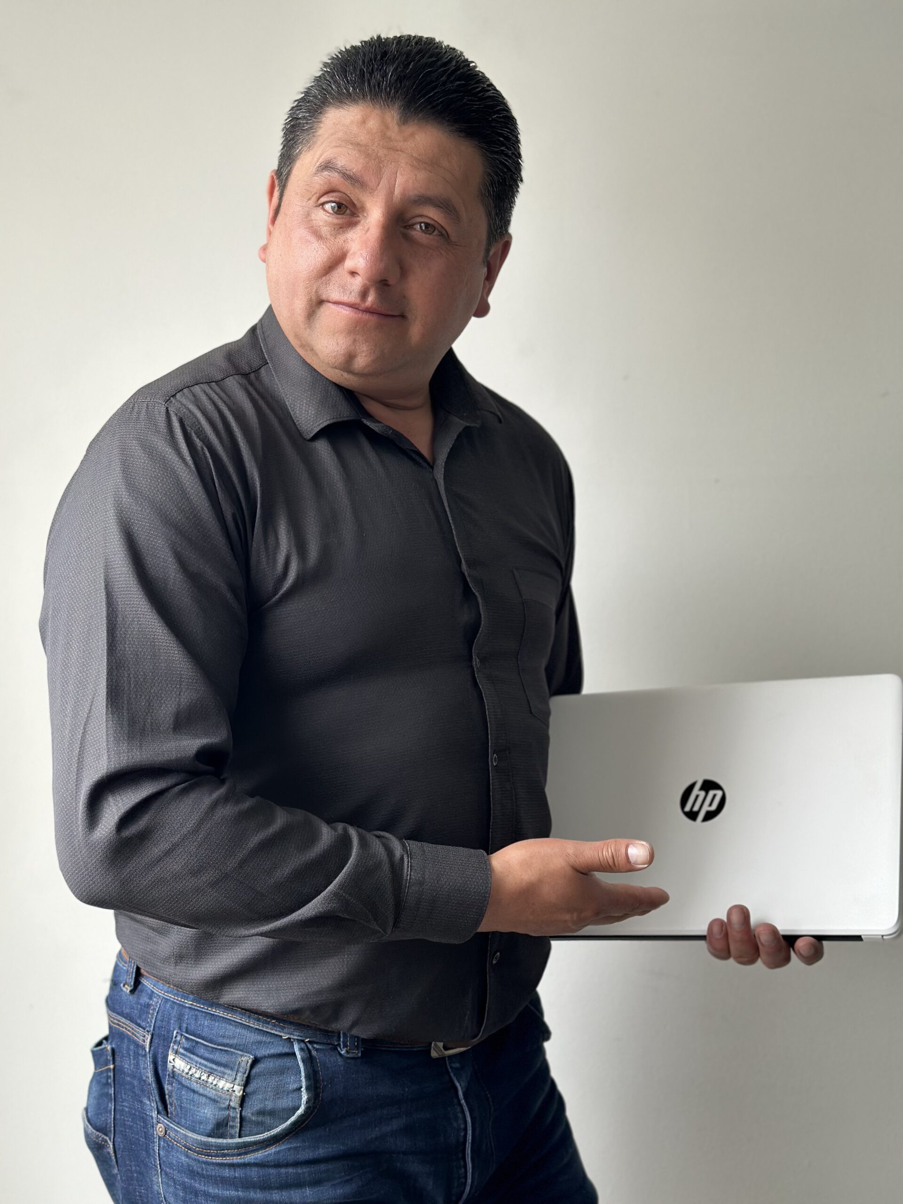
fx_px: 1670
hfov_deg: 30.3
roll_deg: -0.3
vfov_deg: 39.7
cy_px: 602
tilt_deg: +0.5
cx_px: 452
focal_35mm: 48
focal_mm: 6.86
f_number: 1.78
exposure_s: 1/177
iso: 80
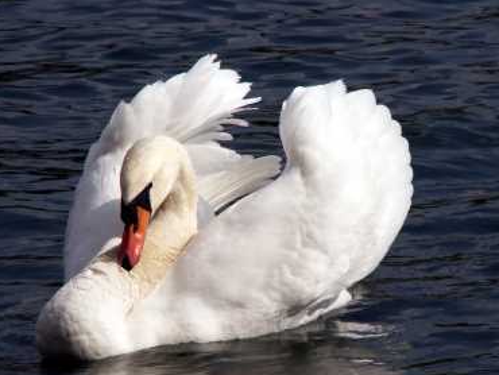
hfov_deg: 5.5
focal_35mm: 358
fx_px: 5164
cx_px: 252
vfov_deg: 4.2
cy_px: 240
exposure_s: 1/500
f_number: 7.1
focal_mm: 45.18
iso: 50
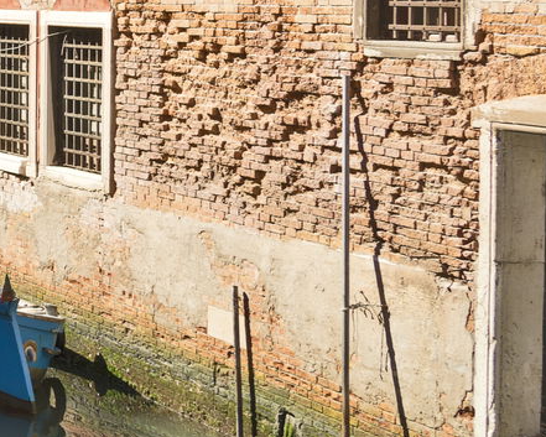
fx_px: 1584
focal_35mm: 98
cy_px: -2
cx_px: -597
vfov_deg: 15.4
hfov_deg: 15.2
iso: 100
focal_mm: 24
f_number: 7.1
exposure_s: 1/250
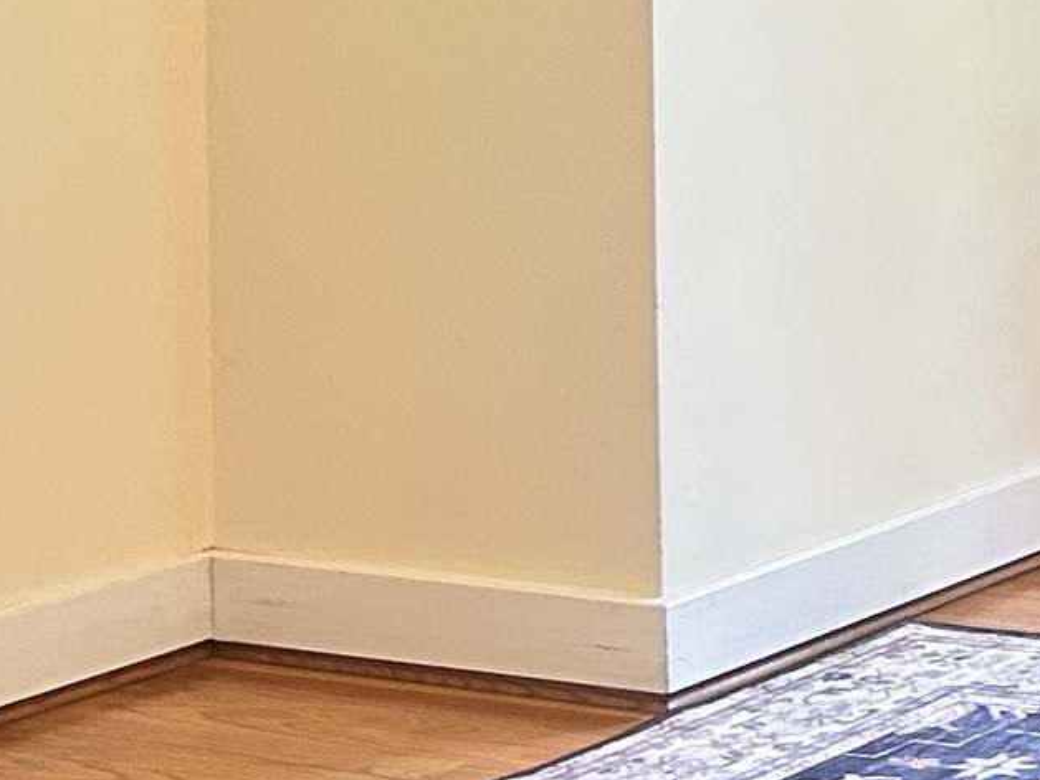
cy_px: -246
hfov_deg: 13.3
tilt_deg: -2.7
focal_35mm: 127
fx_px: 3816
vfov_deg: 11.4
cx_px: 2082
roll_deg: -0.1
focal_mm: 5.7
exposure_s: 1/60
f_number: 1.5
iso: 200
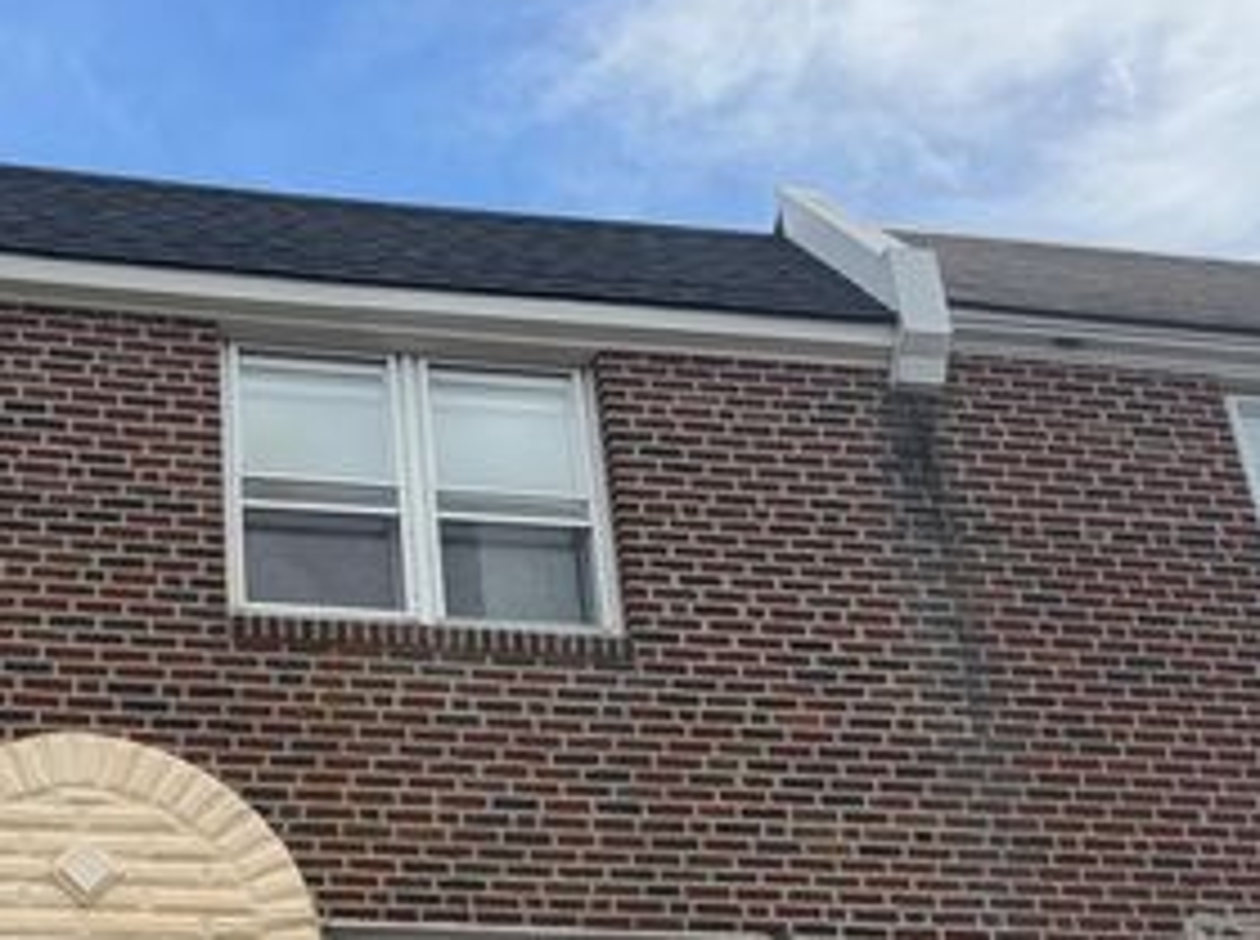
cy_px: 807
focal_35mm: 51
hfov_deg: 36.2
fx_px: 1853
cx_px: 238
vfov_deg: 27.6
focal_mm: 6.76
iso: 80
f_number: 1.78
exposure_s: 1/2604
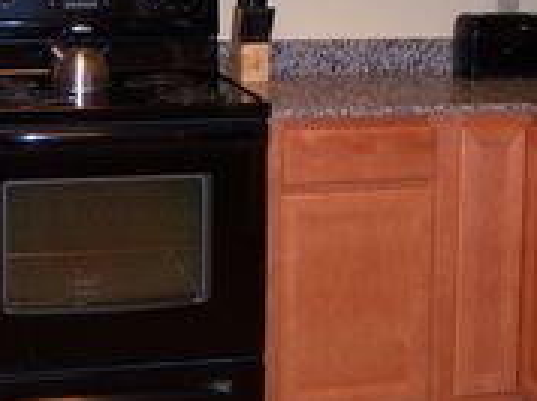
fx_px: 1348
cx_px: 281
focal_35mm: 87
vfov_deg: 16.5
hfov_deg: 22.5
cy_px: -9
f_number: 2.8
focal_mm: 8.9
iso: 160
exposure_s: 1/60
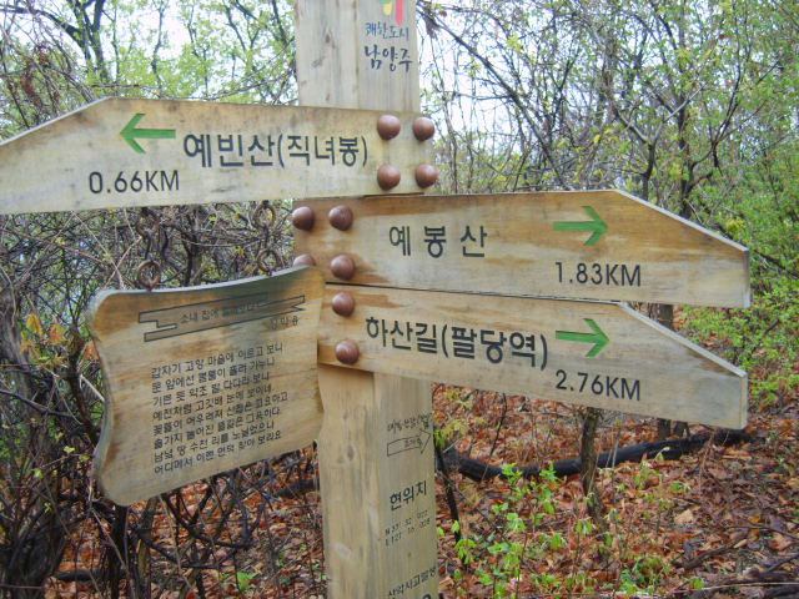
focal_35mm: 35
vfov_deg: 40.7
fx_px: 808
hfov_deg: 52.6
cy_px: 300
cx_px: 400
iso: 50
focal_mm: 7.4
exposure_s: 1/90
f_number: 2.8
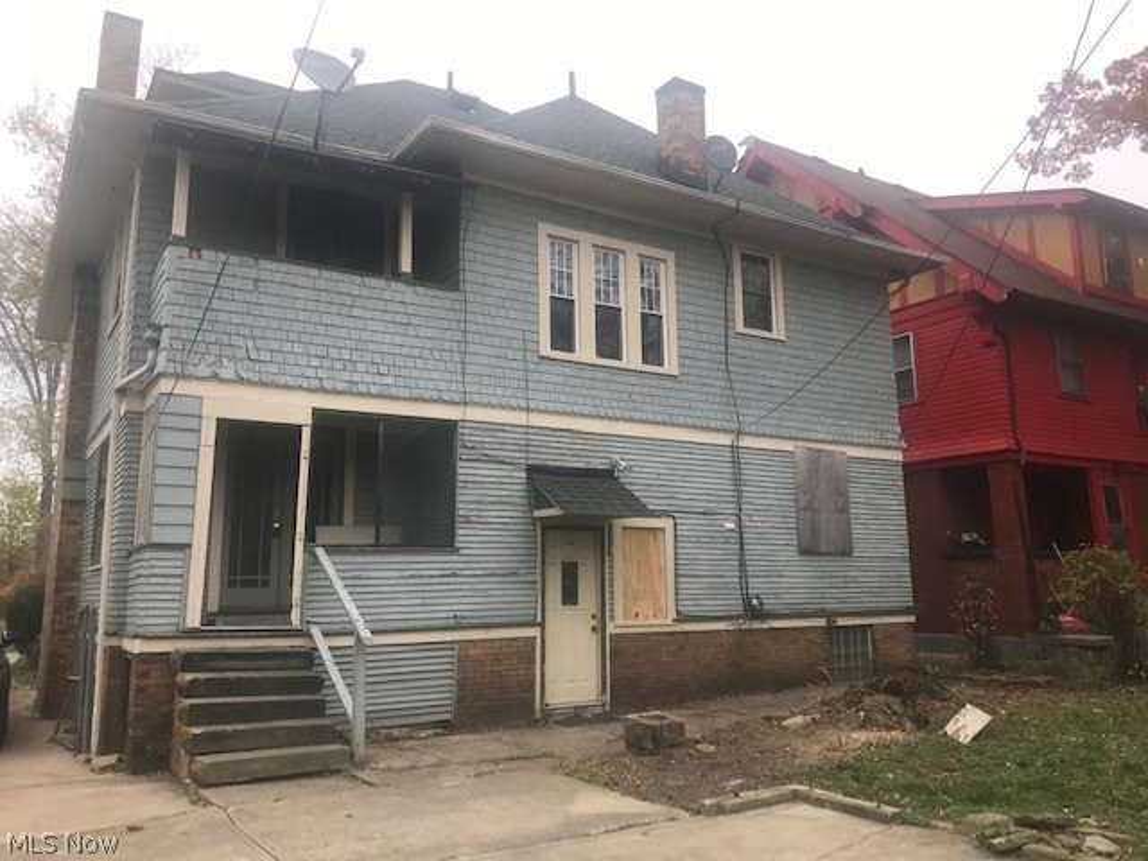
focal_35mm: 28
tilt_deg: +11.2
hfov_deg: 63.4
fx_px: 929
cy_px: 430
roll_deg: +0.6
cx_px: 574
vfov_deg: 49.7
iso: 20
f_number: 1.8
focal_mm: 3.99
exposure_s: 1/471
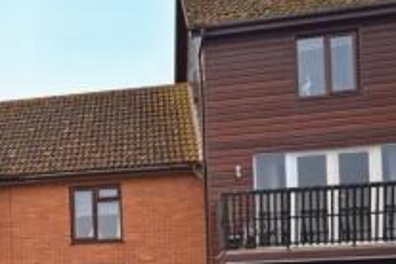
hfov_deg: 26.7
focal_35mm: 69
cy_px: 292
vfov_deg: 18.9
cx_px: -46
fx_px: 759
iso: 100
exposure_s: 1/125
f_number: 5.6
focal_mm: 20
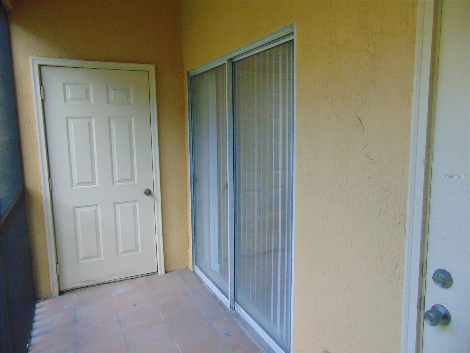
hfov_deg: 69.4
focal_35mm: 25
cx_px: 235
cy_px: 176
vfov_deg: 54.9
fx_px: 339
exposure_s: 1/250
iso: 800
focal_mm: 4.5
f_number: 3
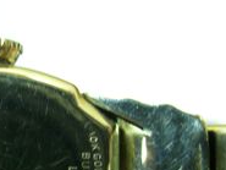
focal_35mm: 121
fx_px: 790
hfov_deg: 15.9
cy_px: 187
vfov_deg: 12.1
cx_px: -13
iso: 200
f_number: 6.1
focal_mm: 10.3
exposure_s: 1.65
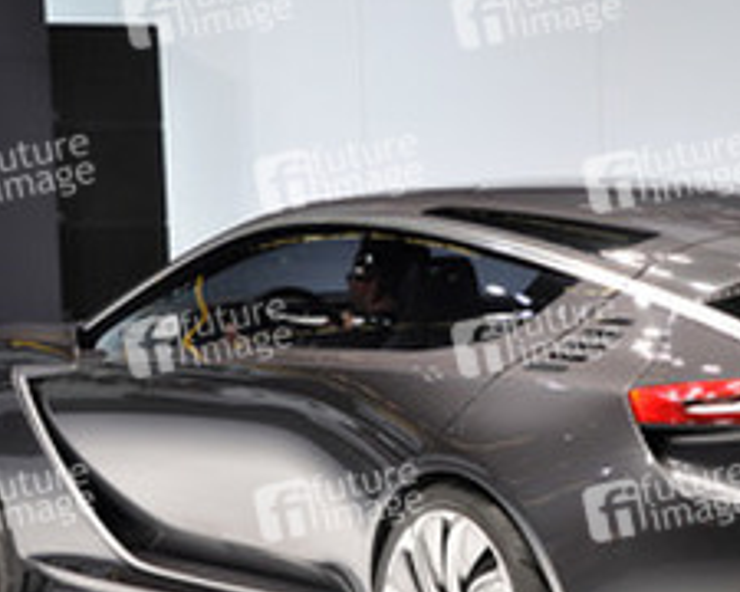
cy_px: 421
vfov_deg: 13.6
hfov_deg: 16.9
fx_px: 2475
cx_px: 580
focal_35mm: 113
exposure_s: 1/125
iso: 400
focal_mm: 40
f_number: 5.6
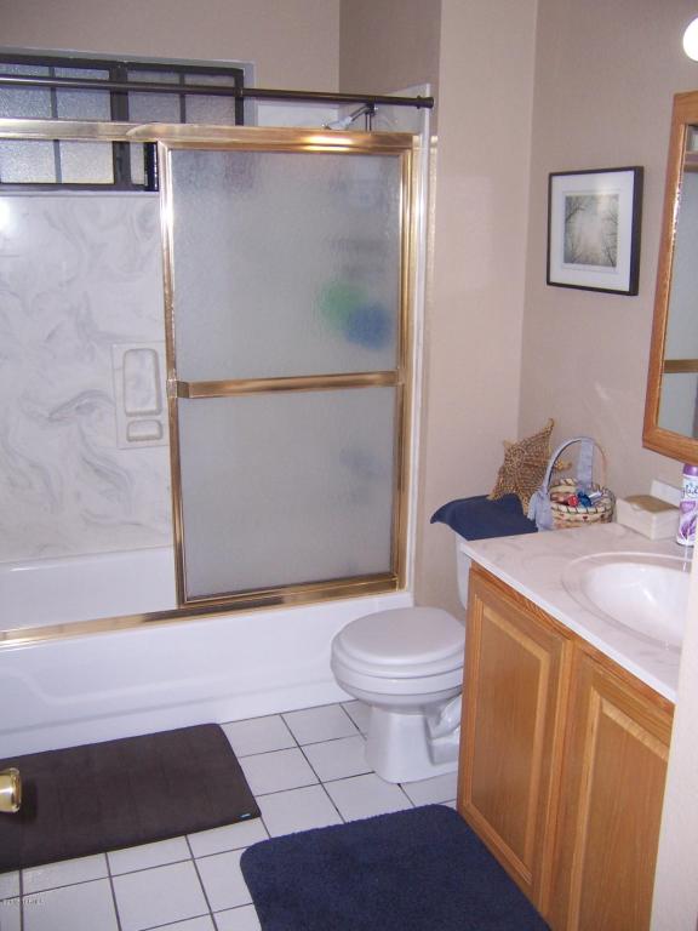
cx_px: 349
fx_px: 887
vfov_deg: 55.4
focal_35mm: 33
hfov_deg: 42.9
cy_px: 466
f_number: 2.8
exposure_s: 1/60
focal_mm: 5.5
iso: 140
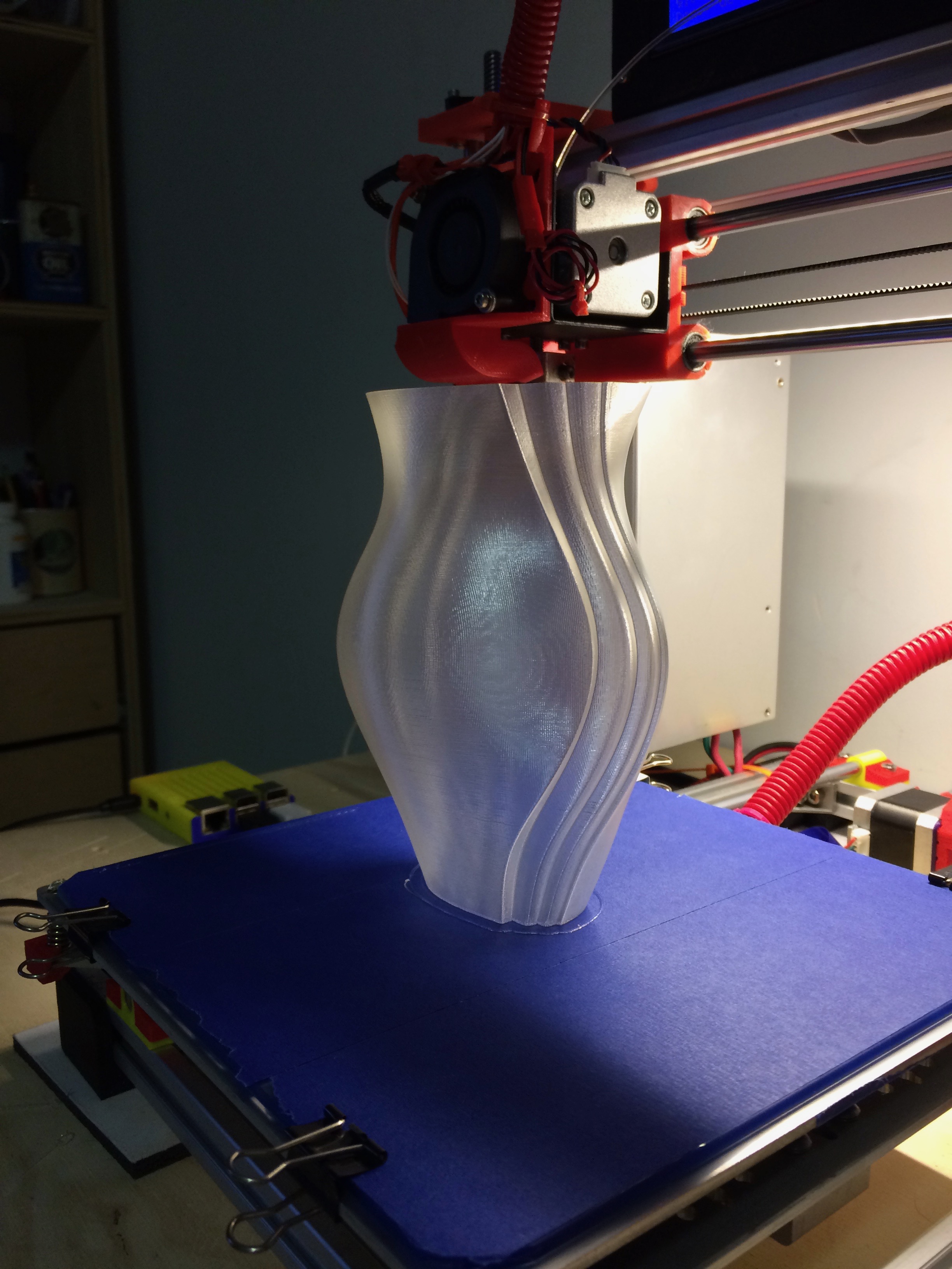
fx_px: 1063
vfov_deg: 61.7
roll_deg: +1.4
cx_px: 476
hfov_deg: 48.2
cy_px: 634
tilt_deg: -10.1
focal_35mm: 29
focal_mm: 4.15
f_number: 2.2
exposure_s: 1/30
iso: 100
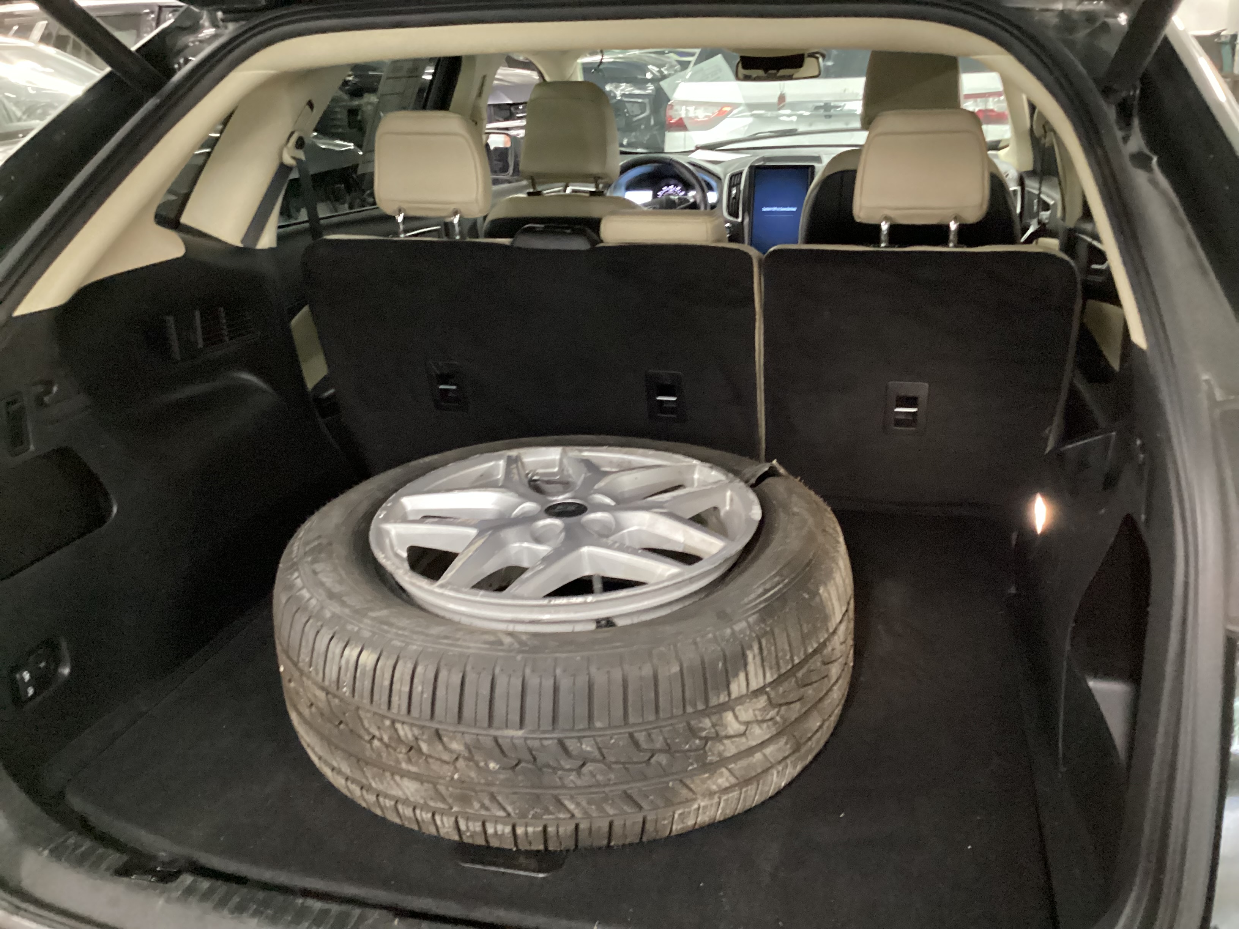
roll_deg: +0.9
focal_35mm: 31
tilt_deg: -23.3
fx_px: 1110
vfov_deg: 45.4
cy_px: 464
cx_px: 620
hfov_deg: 58.4
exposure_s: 1/20
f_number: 2.4
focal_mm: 3.3
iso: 800
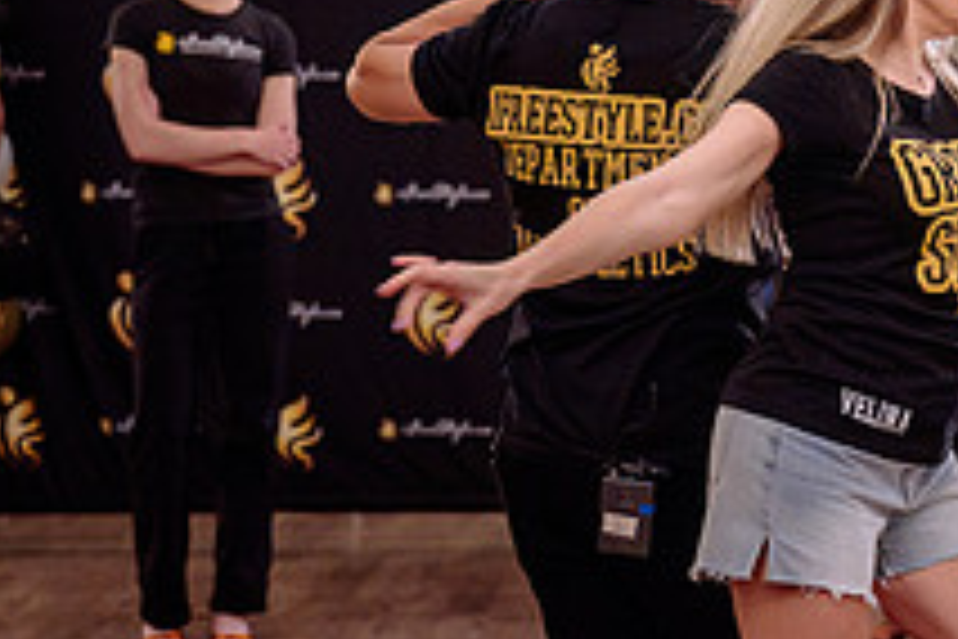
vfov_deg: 6.7
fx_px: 5428
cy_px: 540
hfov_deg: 10.0
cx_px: 960
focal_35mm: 204
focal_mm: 61
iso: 1600
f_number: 4
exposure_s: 1/160
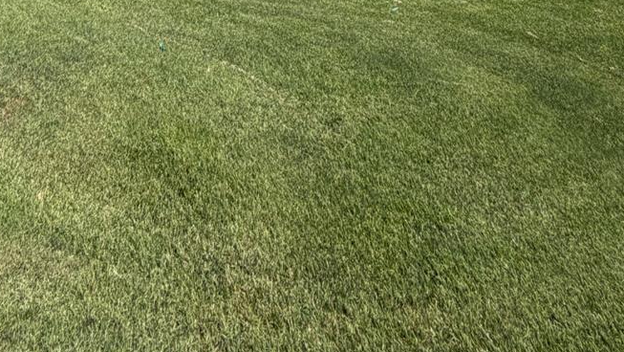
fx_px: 579
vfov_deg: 20.9
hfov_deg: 55.7
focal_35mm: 35
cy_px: -303
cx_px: 220
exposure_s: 1/888
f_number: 2.2
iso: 20
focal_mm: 2.22
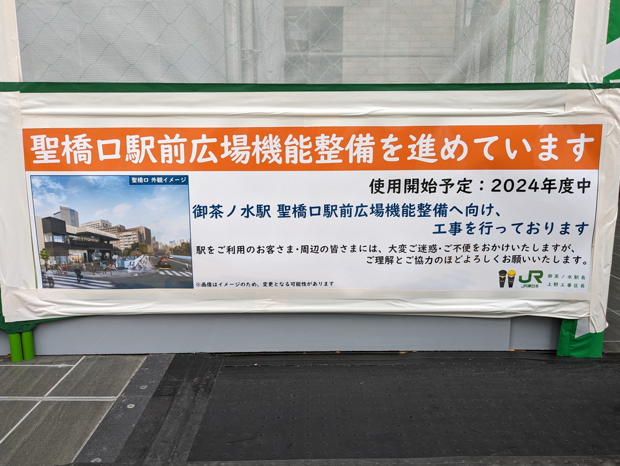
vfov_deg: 49.8
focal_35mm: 28
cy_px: 226
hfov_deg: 63.4
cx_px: 311
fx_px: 502
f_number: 1.73
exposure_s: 1/615
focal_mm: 4.38
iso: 60
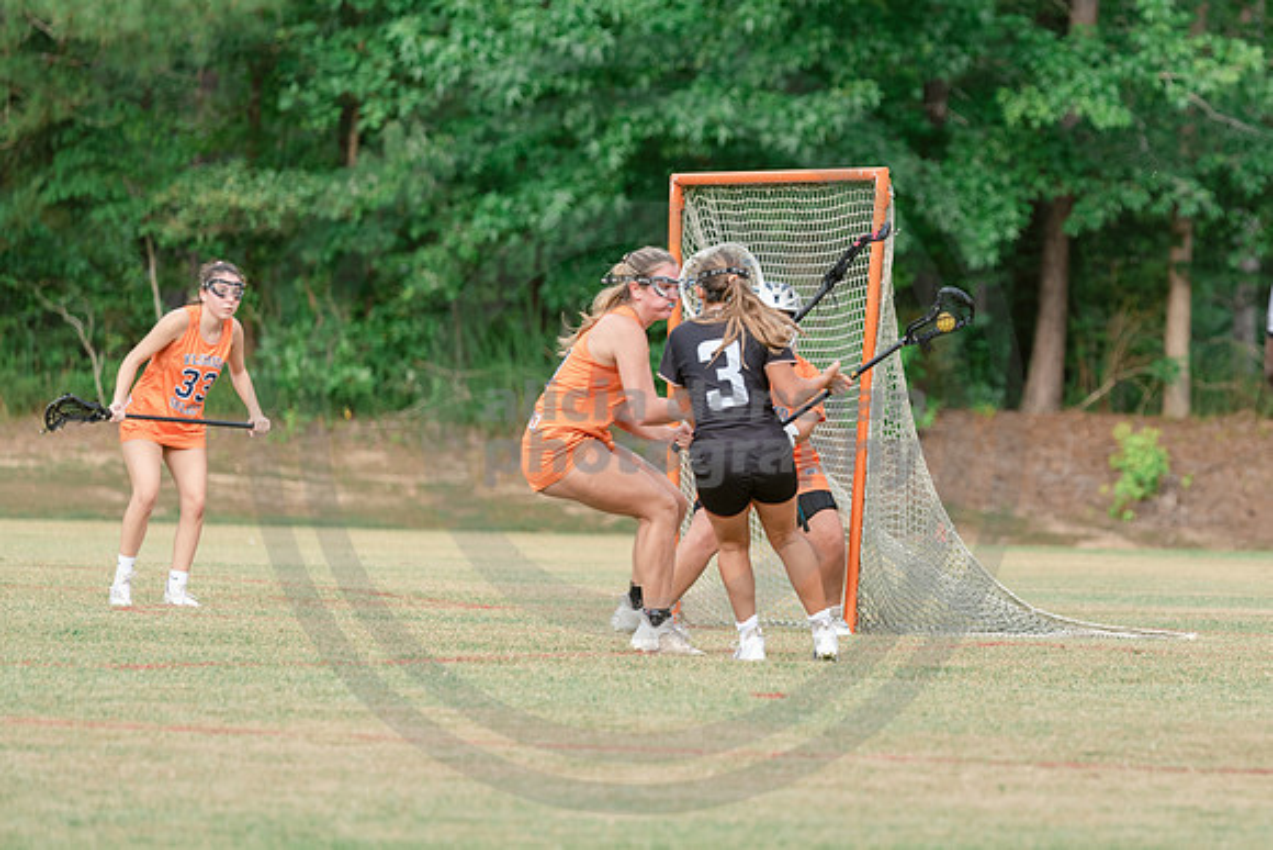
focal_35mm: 295
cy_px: 418
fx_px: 10431
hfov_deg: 7.0
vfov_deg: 4.7
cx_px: 979
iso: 250
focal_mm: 185
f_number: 3.2
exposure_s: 1/640
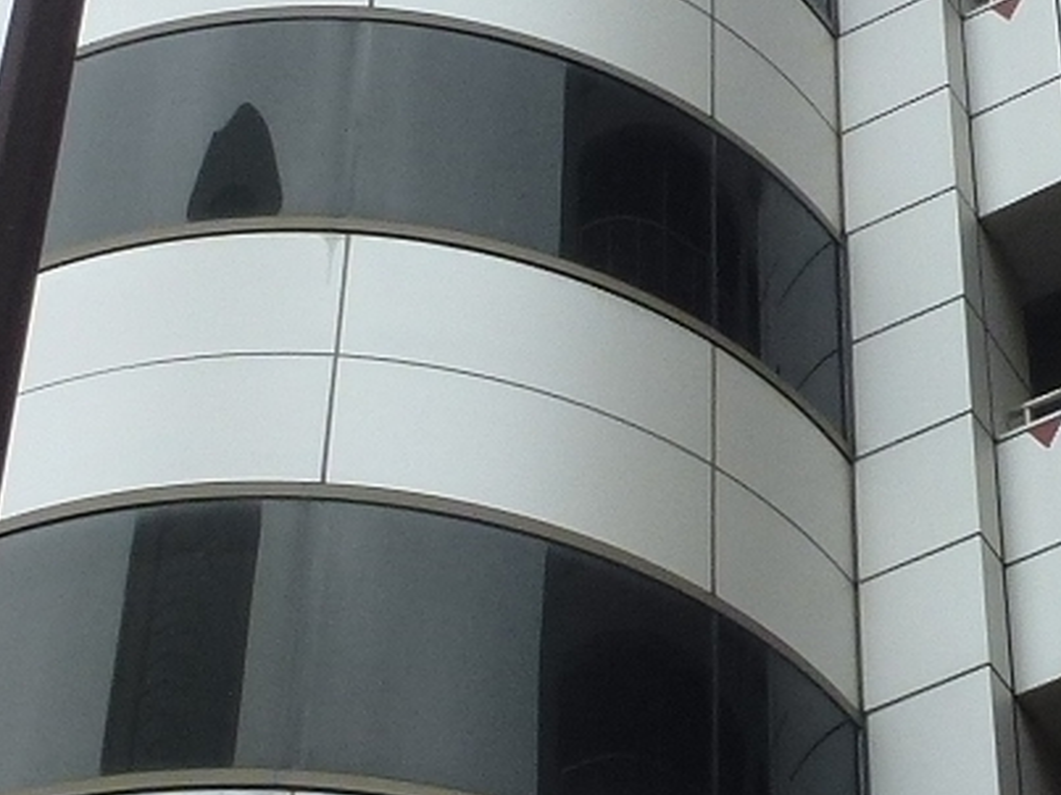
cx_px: 742
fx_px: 3738
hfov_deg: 16.1
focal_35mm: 122
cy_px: 729
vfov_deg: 12.0
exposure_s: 1/125
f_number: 3.5
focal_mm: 4.3
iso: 100
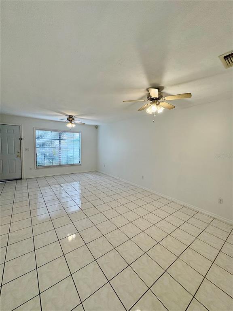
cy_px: 156
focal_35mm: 14
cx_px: 116
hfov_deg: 85.7
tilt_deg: -4.5
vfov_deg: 102.1
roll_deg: -1.7
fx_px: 126
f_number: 2.2
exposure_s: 1/131
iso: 100
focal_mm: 2.22
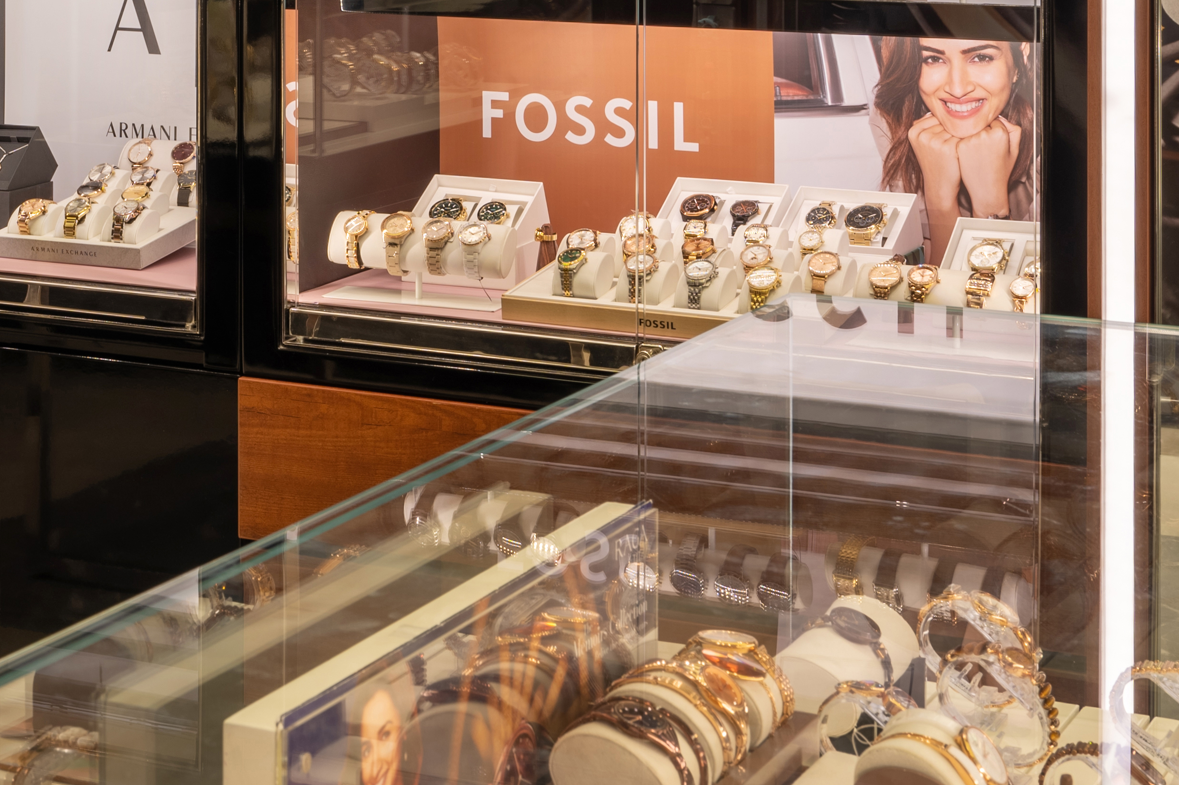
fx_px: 2782
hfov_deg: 23.4
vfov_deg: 15.6
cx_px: 167
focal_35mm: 85
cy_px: -67
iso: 100
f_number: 13
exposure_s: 1/13
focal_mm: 35
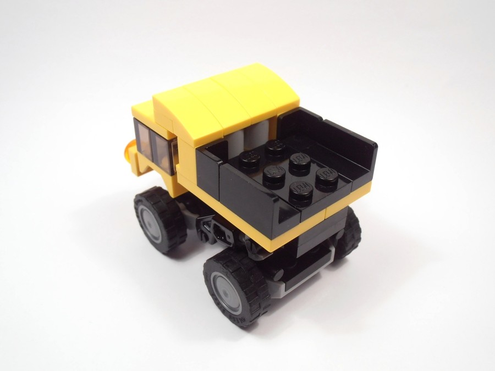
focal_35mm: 37
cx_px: 248
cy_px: 186
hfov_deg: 50.1
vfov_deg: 38.7
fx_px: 529
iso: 80
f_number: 3.9
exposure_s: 1/60
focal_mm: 6.61
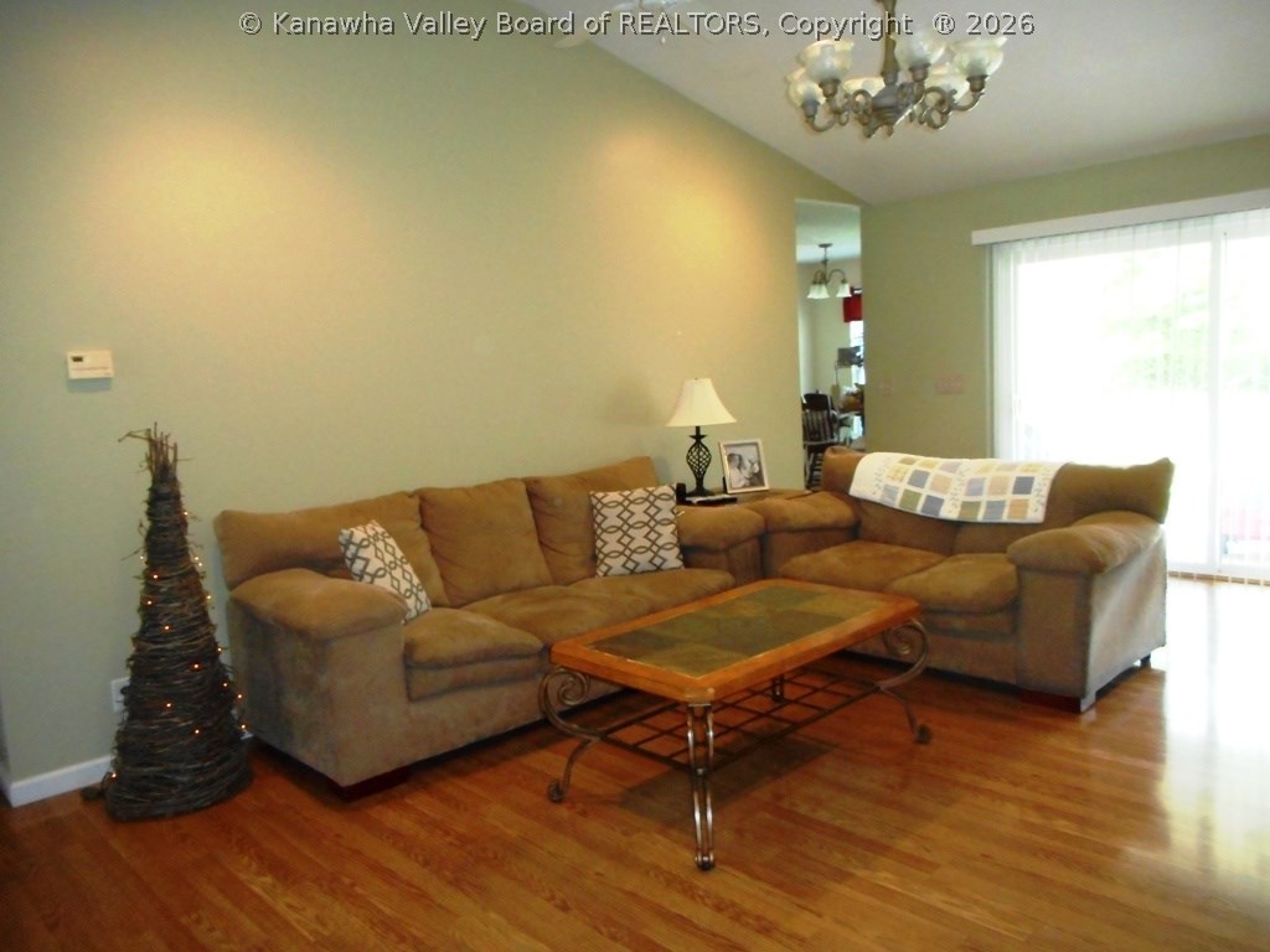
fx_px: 917
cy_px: 476
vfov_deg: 54.9
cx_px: 635
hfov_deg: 69.4
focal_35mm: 25
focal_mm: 4.5
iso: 640
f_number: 3.7
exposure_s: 1/25
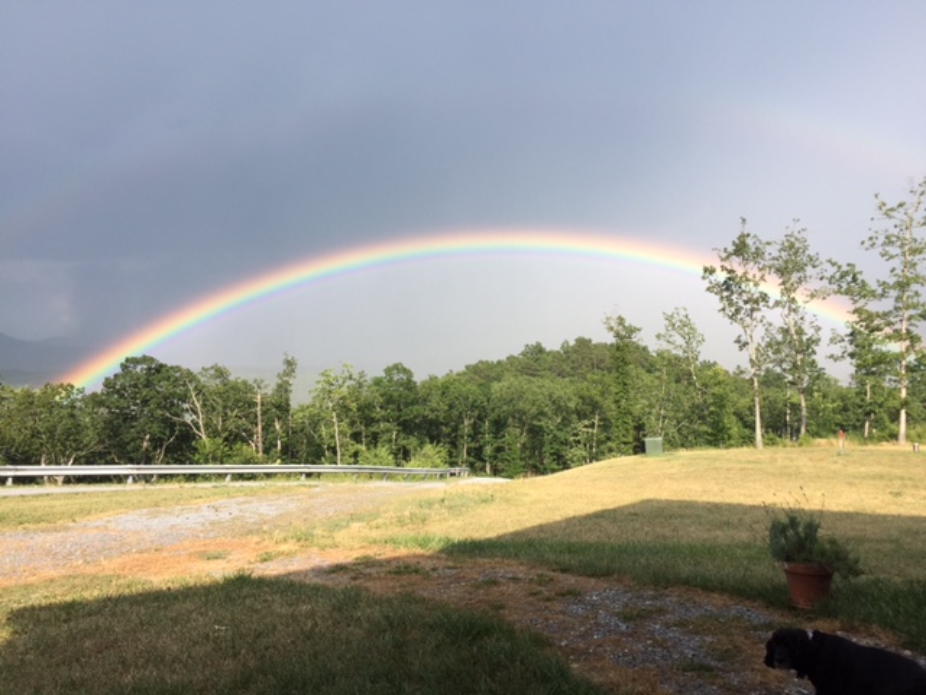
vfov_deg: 48.2
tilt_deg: +4.2
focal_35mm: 29
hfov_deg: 61.7
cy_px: 348
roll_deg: -1.4
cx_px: 463
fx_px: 776
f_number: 2.2
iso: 32
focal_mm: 4.15
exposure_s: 1/1068
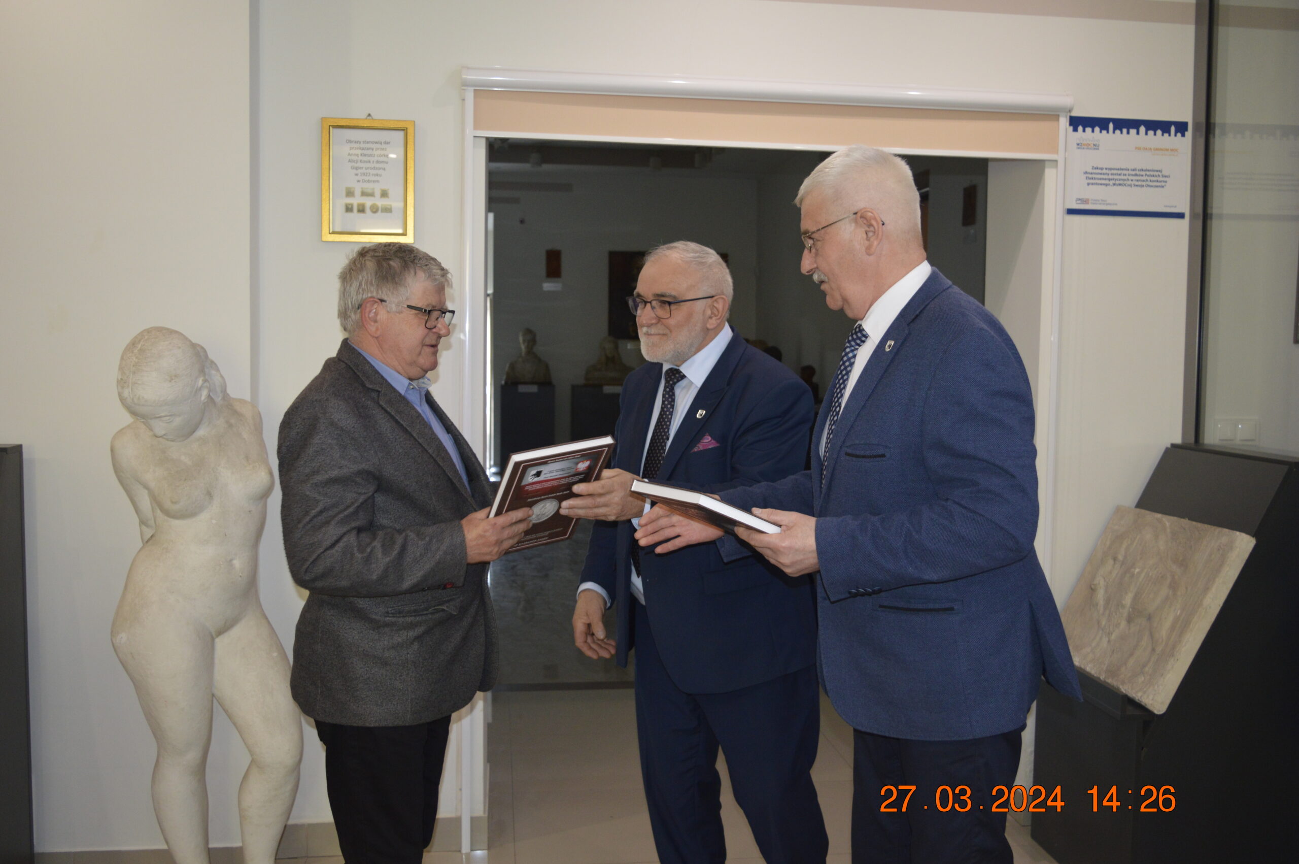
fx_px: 1244
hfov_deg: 55.1
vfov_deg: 38.3
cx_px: 650
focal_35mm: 34
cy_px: 432
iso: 800
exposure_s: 1/60
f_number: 3.8
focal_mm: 23
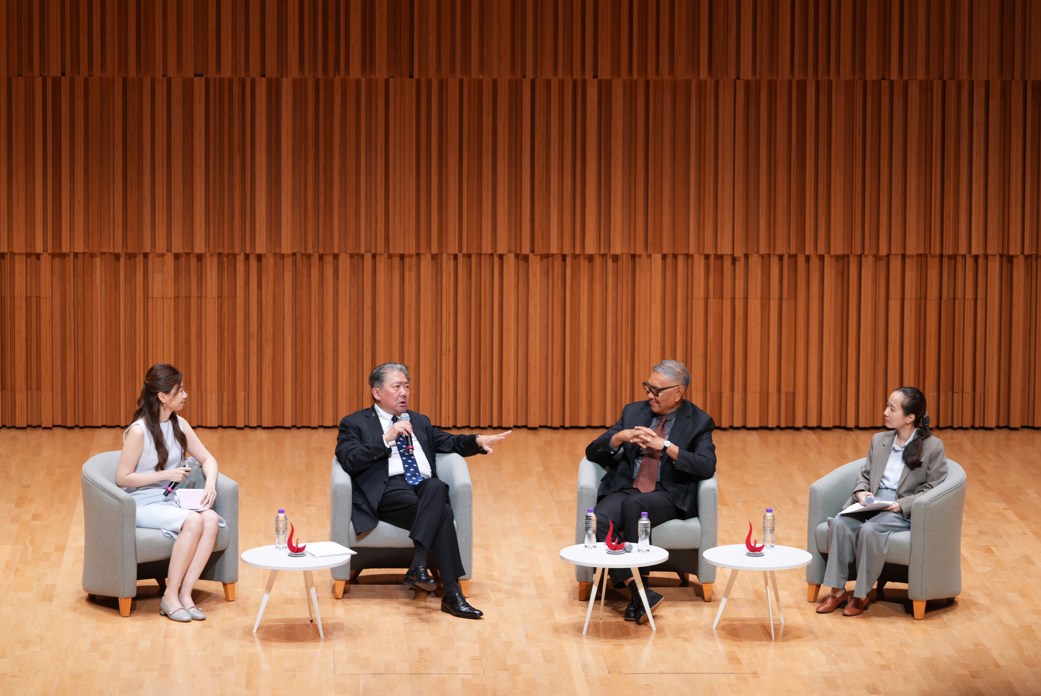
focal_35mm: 137
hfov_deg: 15.0
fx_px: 3965
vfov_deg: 10.0
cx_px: 520
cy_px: 348
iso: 320
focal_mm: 137
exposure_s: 1/100
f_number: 2.8
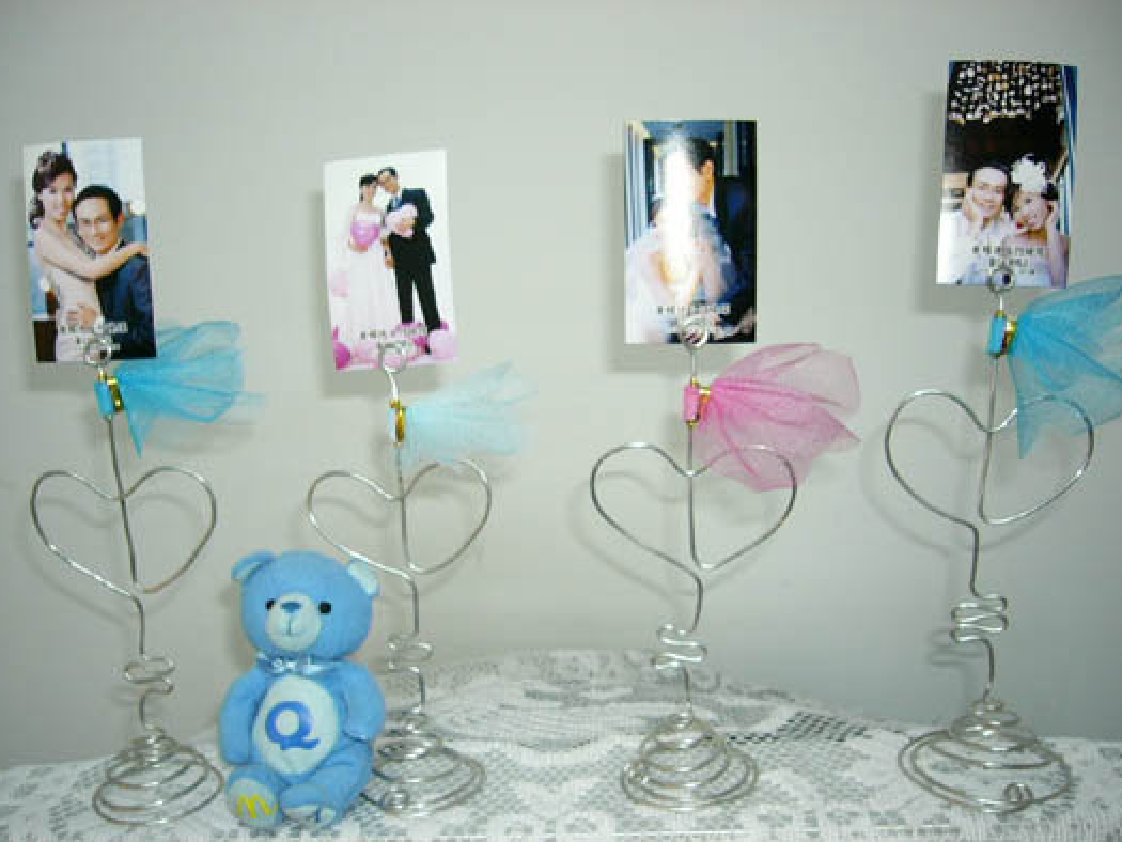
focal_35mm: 36
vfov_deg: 39.7
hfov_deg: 51.3
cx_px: 551
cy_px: 431
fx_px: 1167
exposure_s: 1/15
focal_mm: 5.8
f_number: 2.8
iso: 100
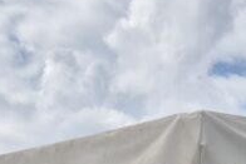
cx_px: 115
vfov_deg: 9.8
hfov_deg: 16.4
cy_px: 383
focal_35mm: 125
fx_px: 855
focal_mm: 5.4
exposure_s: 1/2720
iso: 25
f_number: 1.8
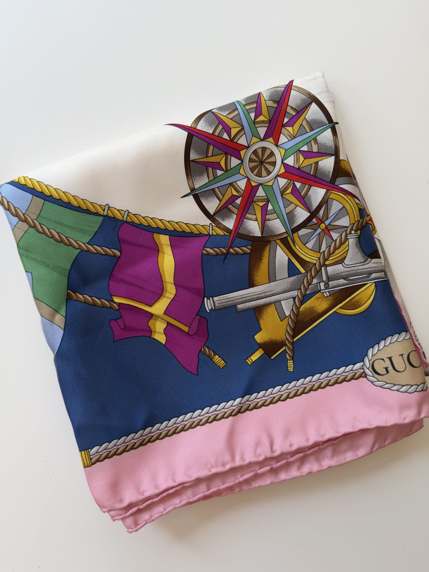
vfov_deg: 71.6
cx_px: 214
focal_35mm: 24
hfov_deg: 56.8
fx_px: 397
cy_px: 286
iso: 64
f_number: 1.78
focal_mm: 6.76
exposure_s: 1/270
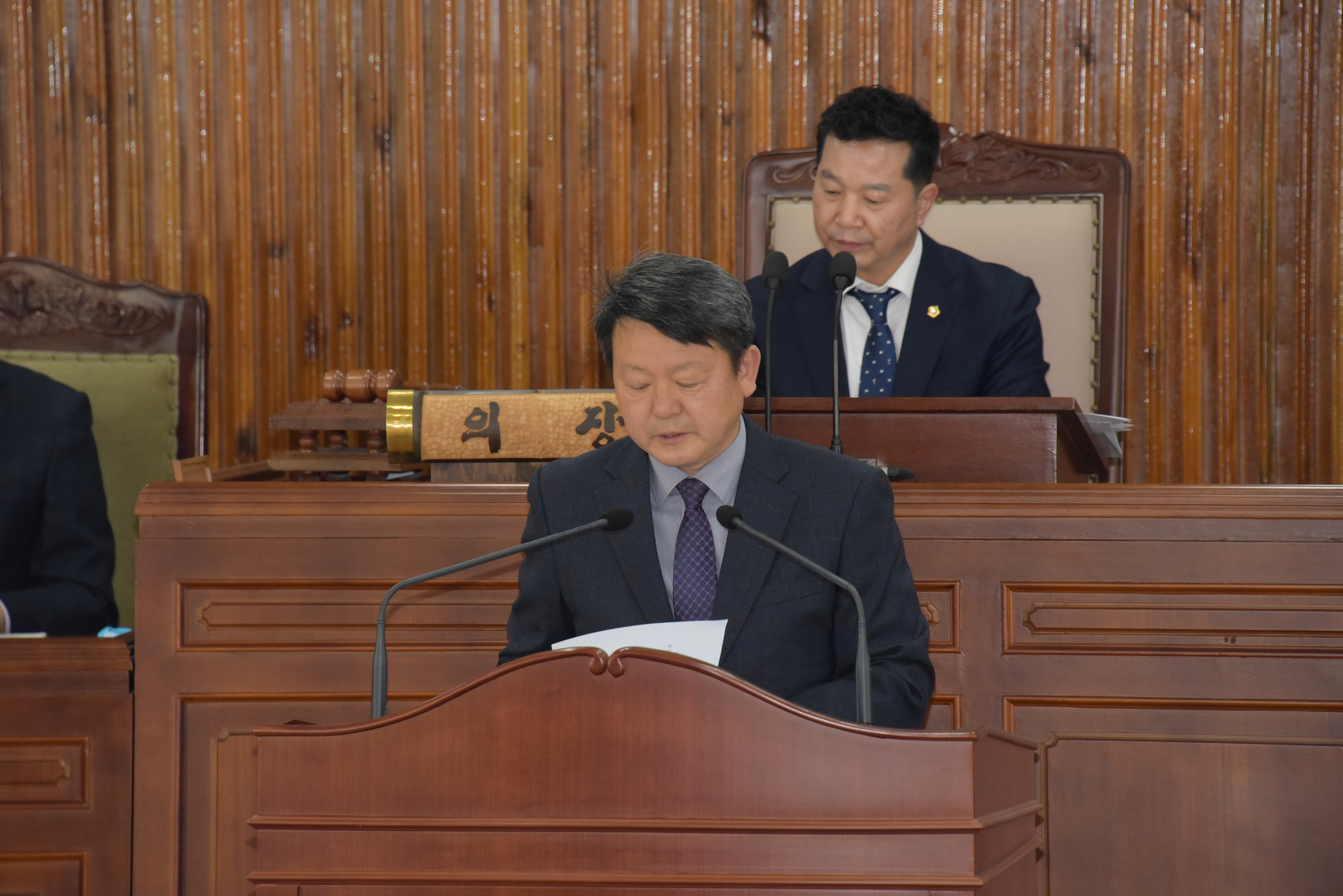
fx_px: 11195
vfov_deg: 4.6
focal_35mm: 300
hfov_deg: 6.9
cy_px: 448
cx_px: 672
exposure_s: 1/200
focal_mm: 300
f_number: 8
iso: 4000
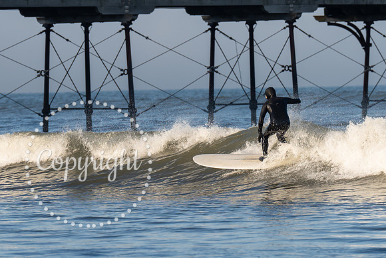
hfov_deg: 4.7
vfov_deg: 3.1
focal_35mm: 437
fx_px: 4690
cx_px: 294
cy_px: 105
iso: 160
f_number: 4
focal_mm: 200
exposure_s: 1/1000
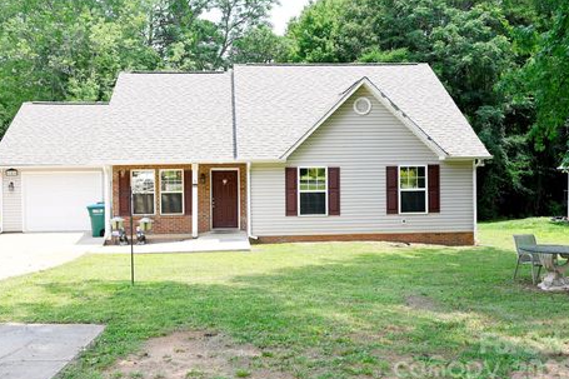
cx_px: 265
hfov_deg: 57.2
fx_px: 521
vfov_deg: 39.9
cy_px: 184
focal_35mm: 33
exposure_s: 1/160
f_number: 6.3
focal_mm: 30
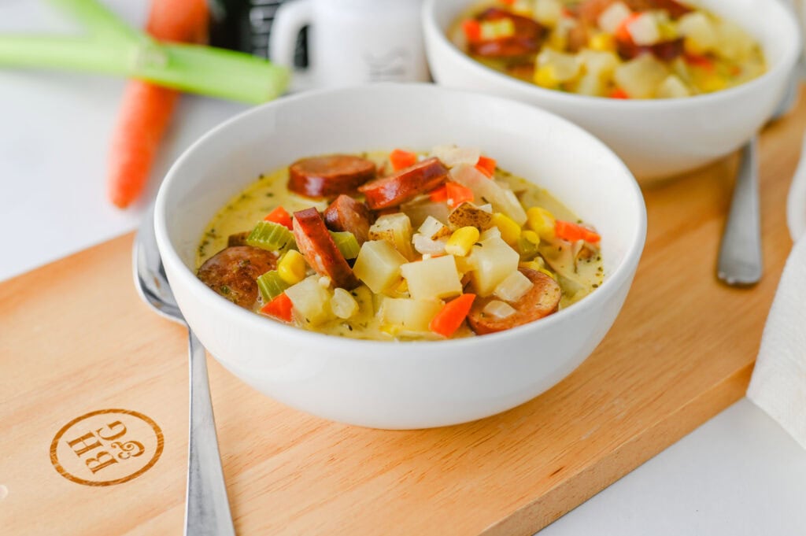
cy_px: 268
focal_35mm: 50
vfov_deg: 26.9
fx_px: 1119
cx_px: 403
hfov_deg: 39.6
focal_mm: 50
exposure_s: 1/125
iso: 180
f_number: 4
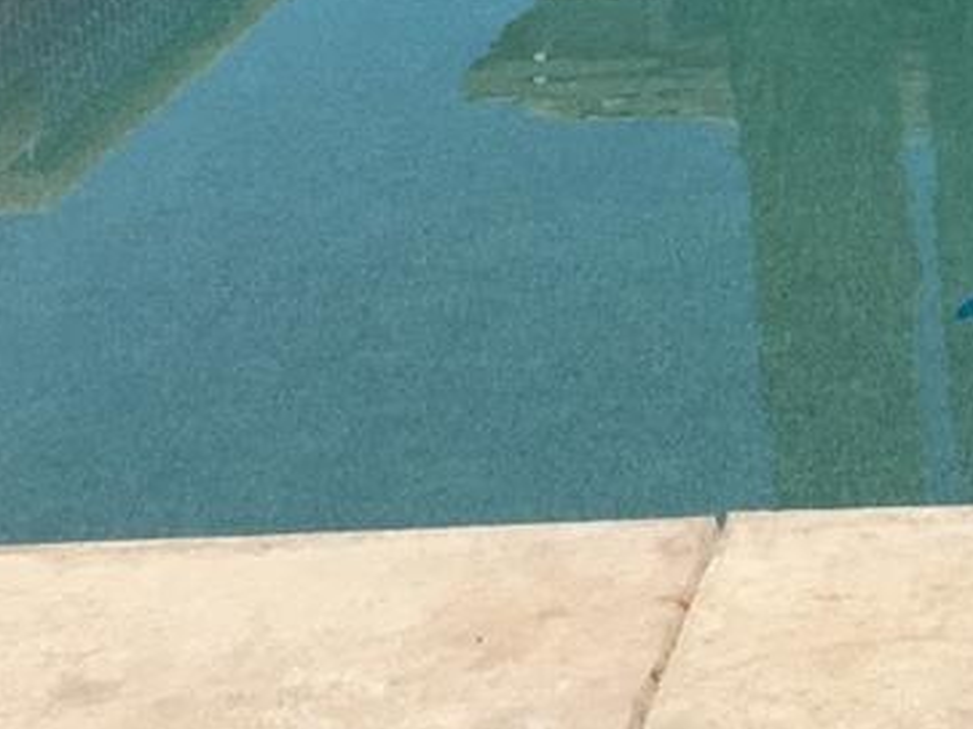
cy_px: -271
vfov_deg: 11.9
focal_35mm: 120
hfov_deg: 15.4
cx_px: 1386
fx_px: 3372
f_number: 2.2
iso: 32
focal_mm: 4.15
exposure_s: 1/2475
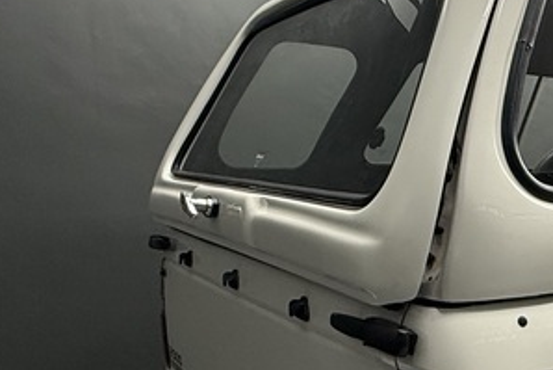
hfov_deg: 34.6
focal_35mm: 50
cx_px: 596
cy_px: 270
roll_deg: -0.7
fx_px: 768
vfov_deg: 26.7
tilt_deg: -6.3
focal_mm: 2.22
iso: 200
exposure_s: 1/100
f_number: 2.2
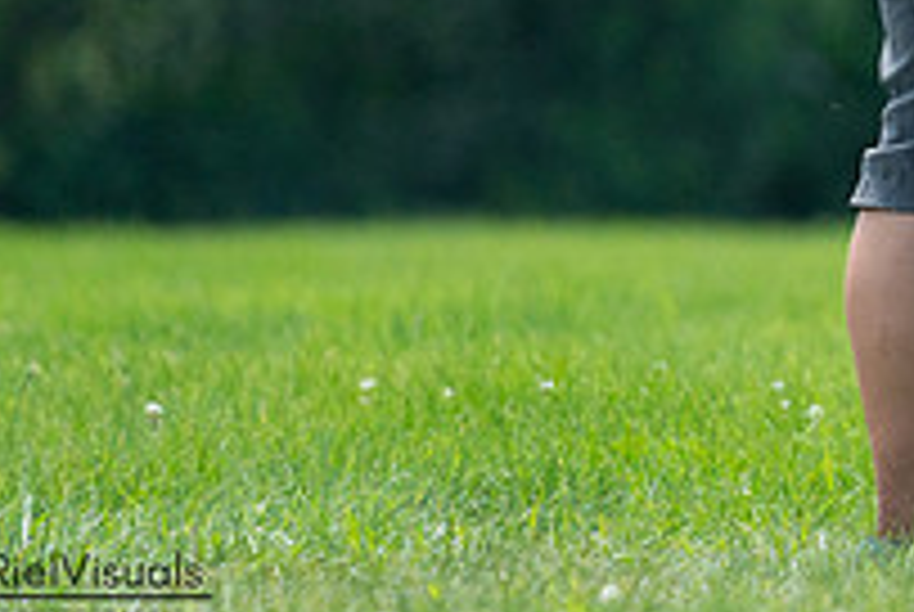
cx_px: 1229
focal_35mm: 1141
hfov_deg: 1.8
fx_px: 29010
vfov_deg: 1.2
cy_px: -218
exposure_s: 1/4000
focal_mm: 400
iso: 2500
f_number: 6.3
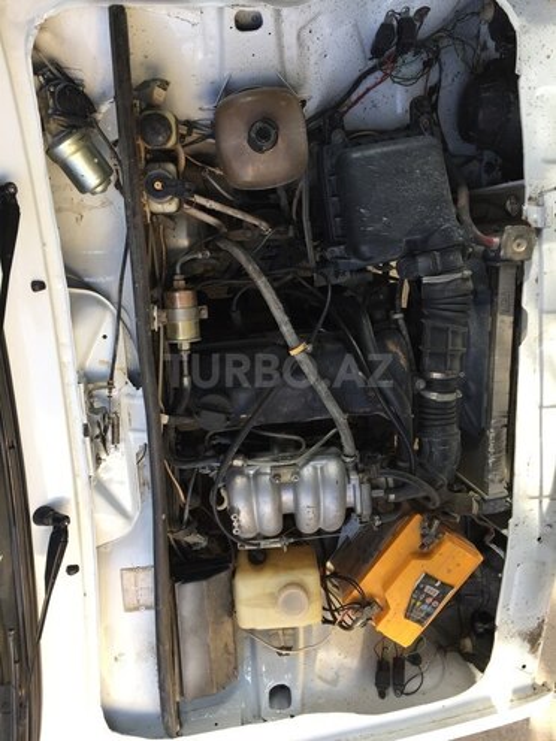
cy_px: 370
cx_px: 278
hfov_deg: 48.2
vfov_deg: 61.7
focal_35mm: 29
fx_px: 621
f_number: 2.2
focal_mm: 4.15
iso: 32
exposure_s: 1/100
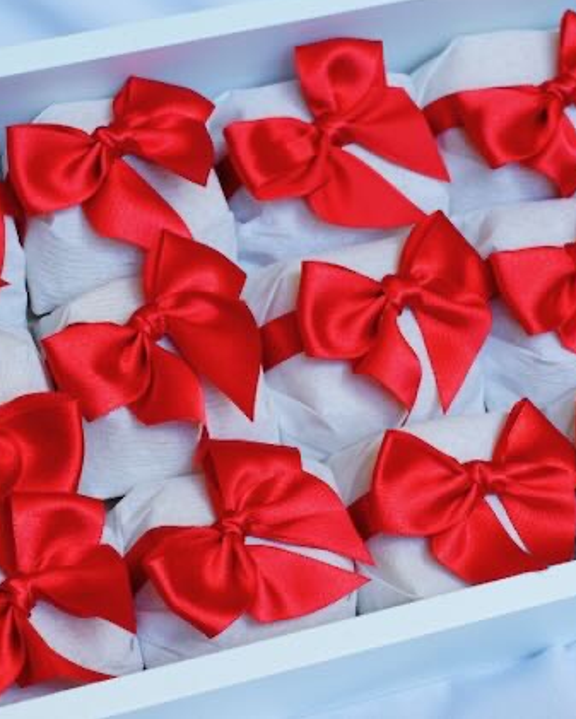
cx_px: 273
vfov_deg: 17.9
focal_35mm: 107
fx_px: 2279
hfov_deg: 14.4
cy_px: 356
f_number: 7.1
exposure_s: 1/80
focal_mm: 50
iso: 640
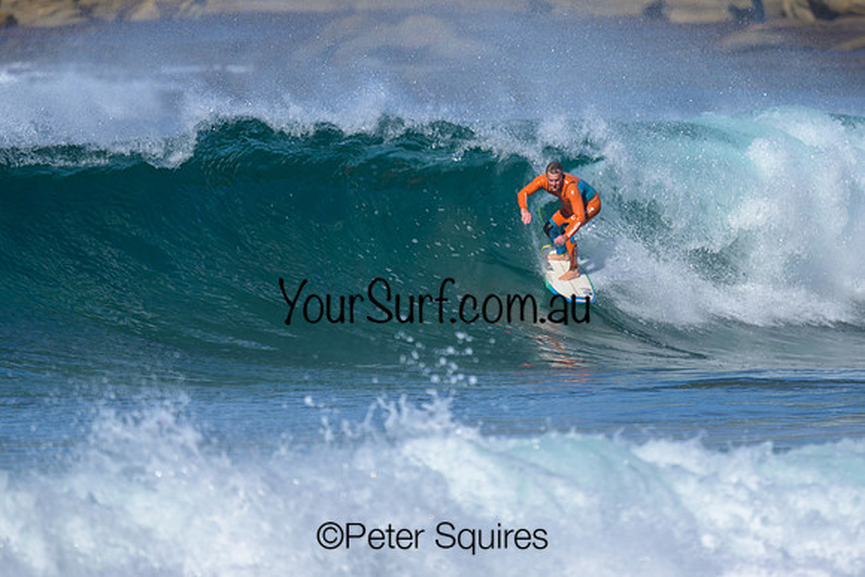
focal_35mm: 1100
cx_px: 497
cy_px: 240
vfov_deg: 1.3
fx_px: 26434
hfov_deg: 1.9
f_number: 6.3
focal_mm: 800
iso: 250
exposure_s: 1/2000
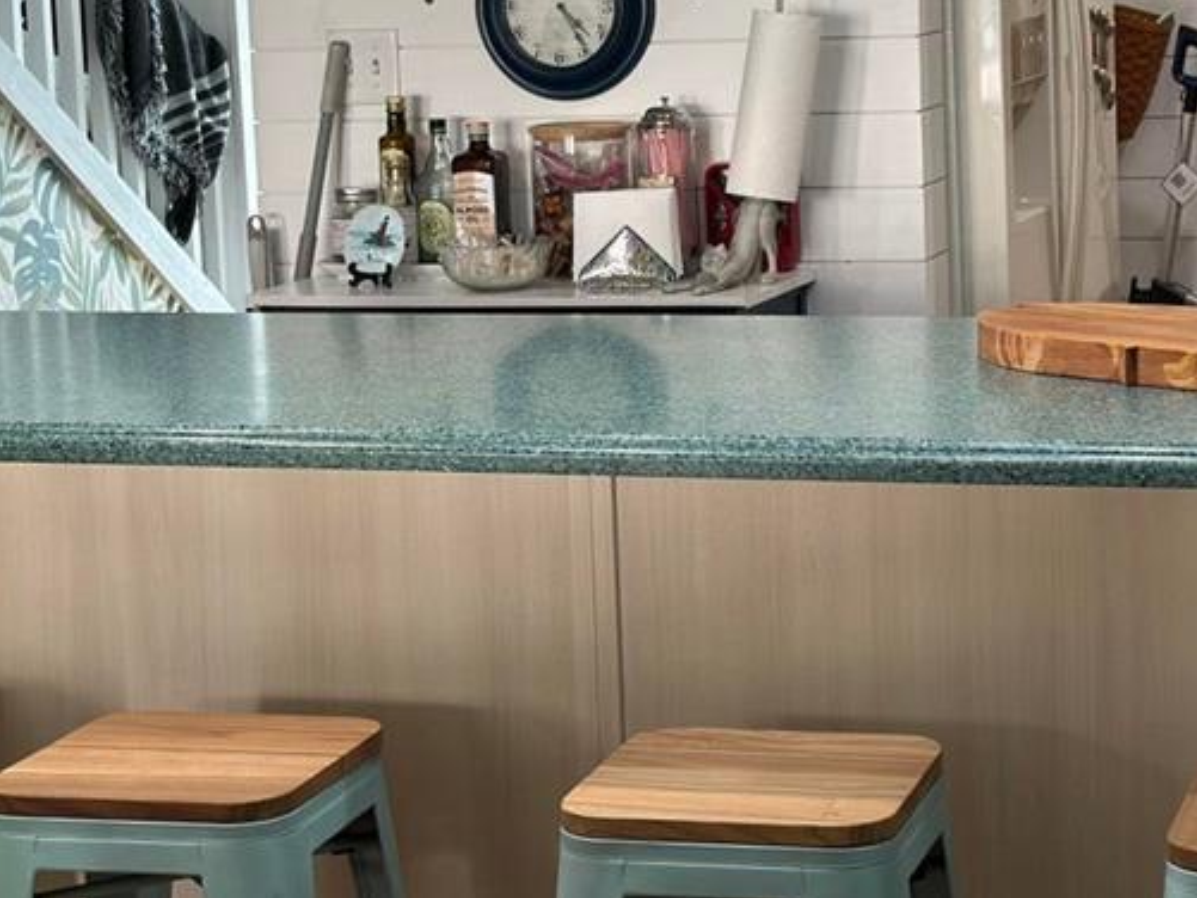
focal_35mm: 98
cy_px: 263
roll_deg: +1.7
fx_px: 3390
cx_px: 761
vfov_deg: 15.1
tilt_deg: -6.8
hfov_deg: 20.0
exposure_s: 1/60
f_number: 1.78
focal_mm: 6.86
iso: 64
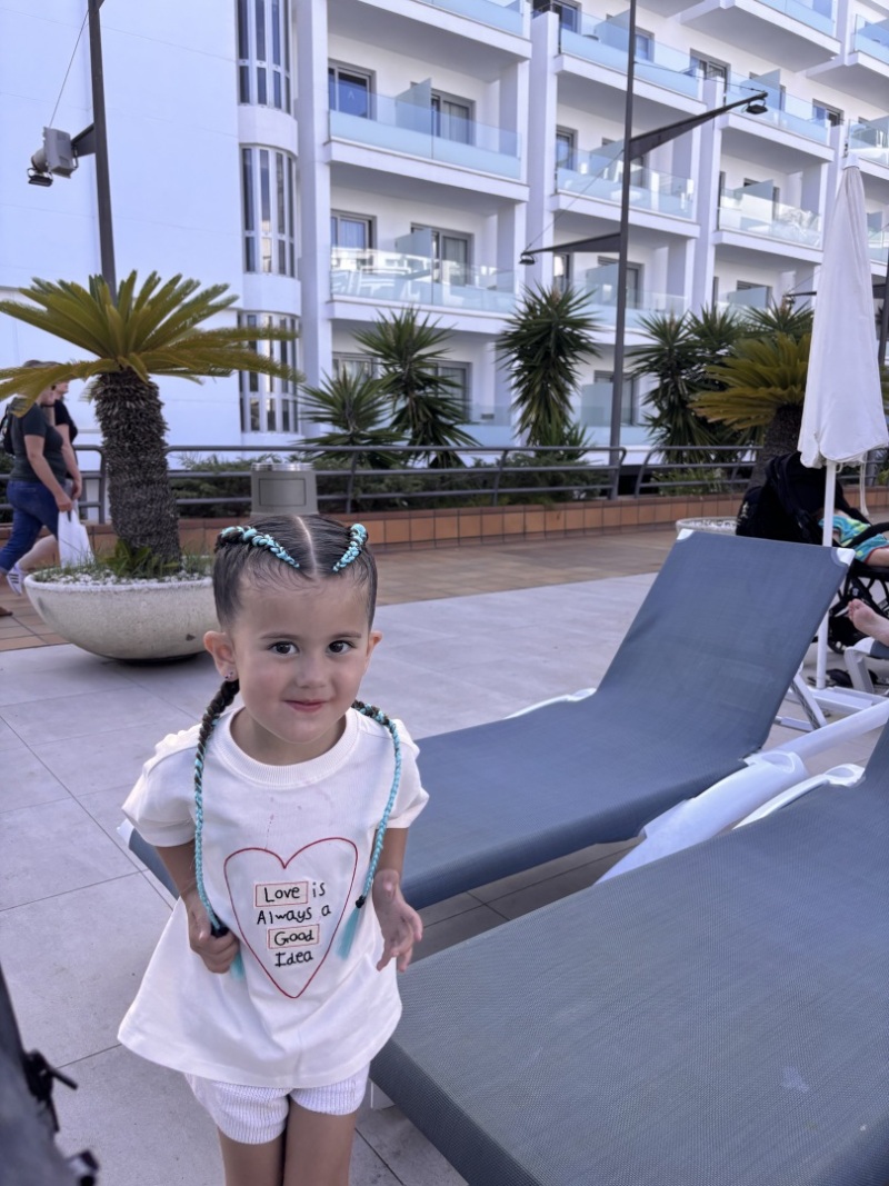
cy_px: 593
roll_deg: -1.7
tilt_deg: -9.5
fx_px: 890
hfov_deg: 53.1
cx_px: 444
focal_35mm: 26
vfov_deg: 67.3
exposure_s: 1/747
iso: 50
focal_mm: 5.96
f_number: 1.6
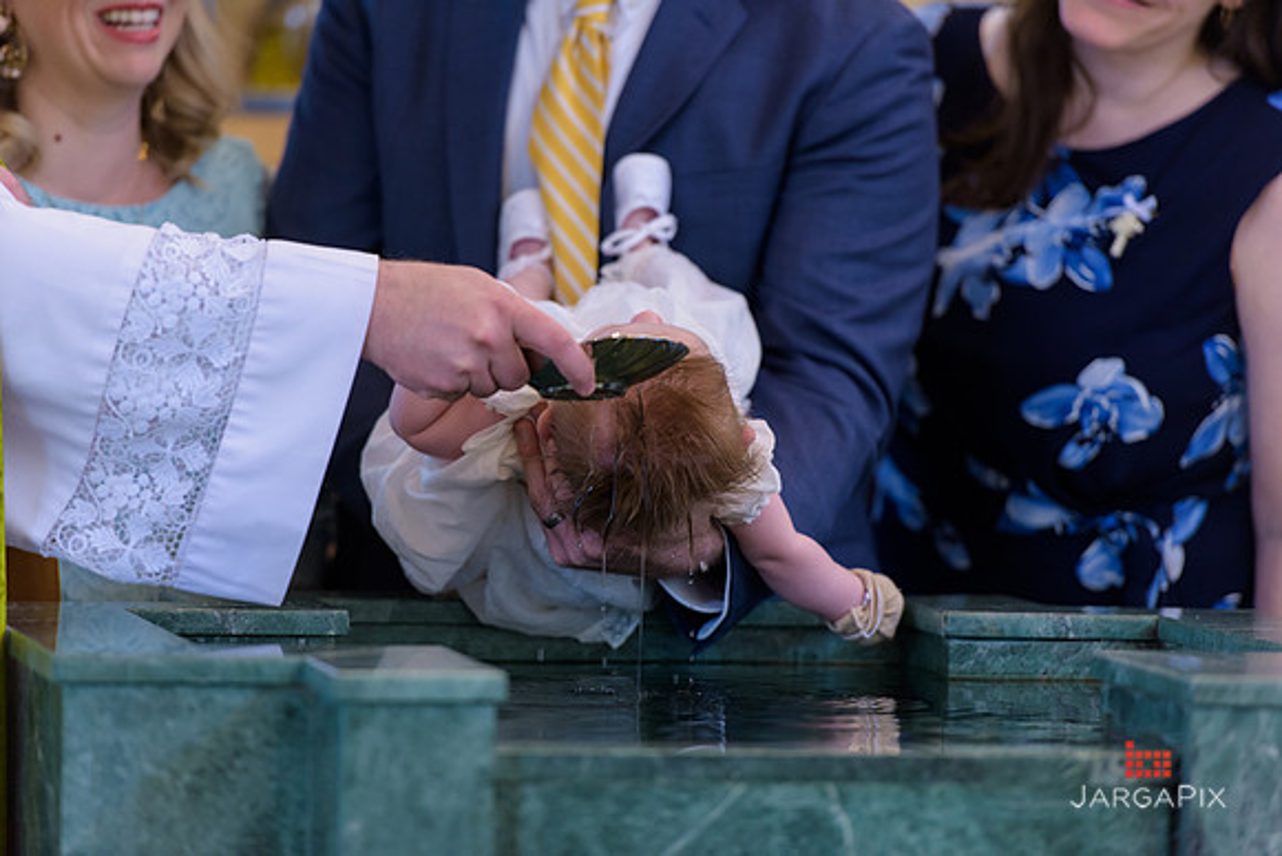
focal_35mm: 200
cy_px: 428
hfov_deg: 10.3
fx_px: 7124
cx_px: 641
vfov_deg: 6.9
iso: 1000
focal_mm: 200
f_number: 3.2
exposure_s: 1/200
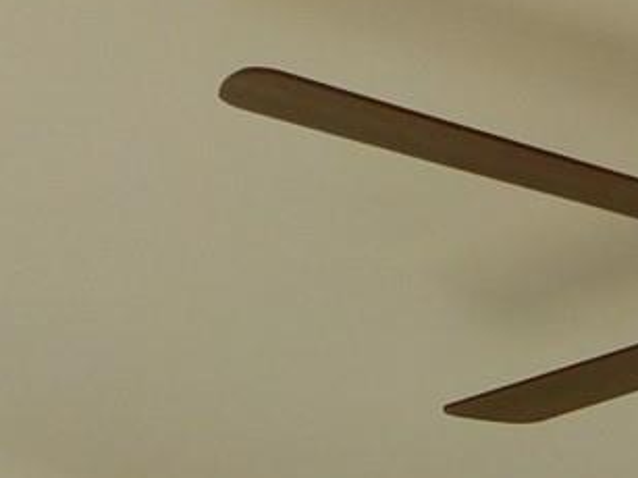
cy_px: 1222
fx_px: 2211
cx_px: 713
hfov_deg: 15.9
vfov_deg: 10.3
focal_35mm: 120
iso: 125
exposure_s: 1/200
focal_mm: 4
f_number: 3
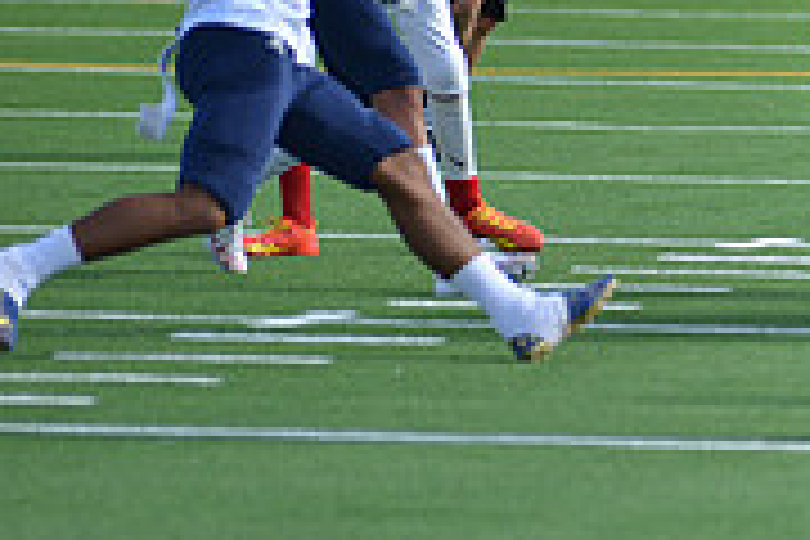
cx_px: 1300
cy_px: 110
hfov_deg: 3.2
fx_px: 14466
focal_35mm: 643
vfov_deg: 2.1
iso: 160
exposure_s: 1/1600
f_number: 2.8
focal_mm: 200
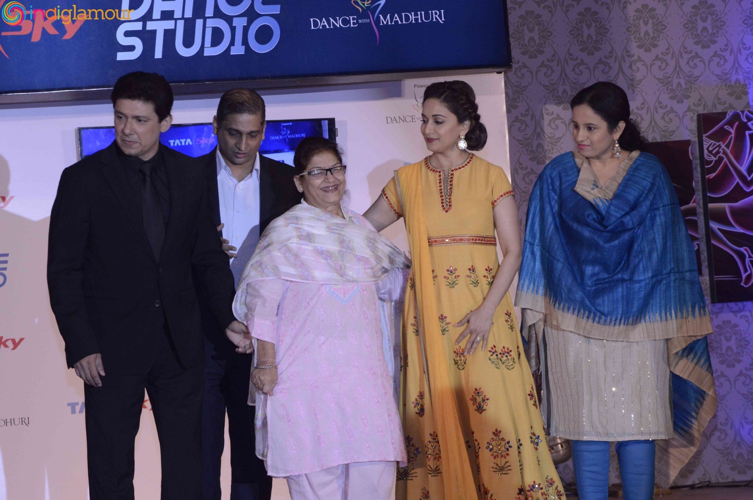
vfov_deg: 10.7
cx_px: 376
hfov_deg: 16.1
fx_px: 2665
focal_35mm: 128
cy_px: 250
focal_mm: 85
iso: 1600
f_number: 11
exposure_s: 1/200
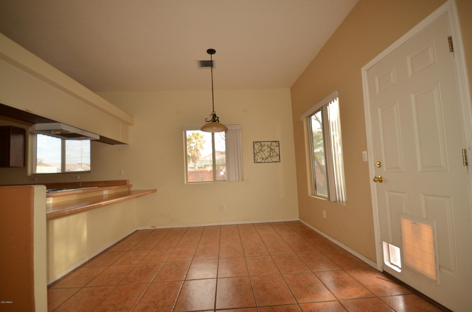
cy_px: 156
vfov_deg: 77.1
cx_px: 236
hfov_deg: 100.5
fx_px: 196
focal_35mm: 15
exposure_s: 1/60
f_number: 5.6
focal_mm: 10
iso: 1000
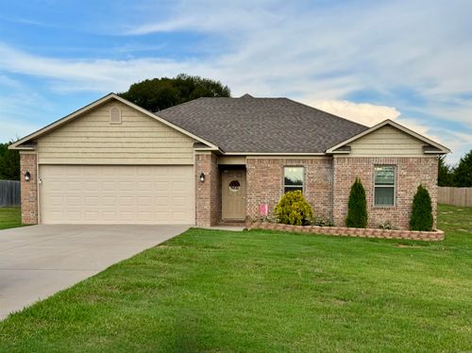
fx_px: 654
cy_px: 176
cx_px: 236
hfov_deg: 39.7
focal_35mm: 48
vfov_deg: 30.2
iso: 64
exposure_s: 1/3257
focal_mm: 6.76
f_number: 1.78
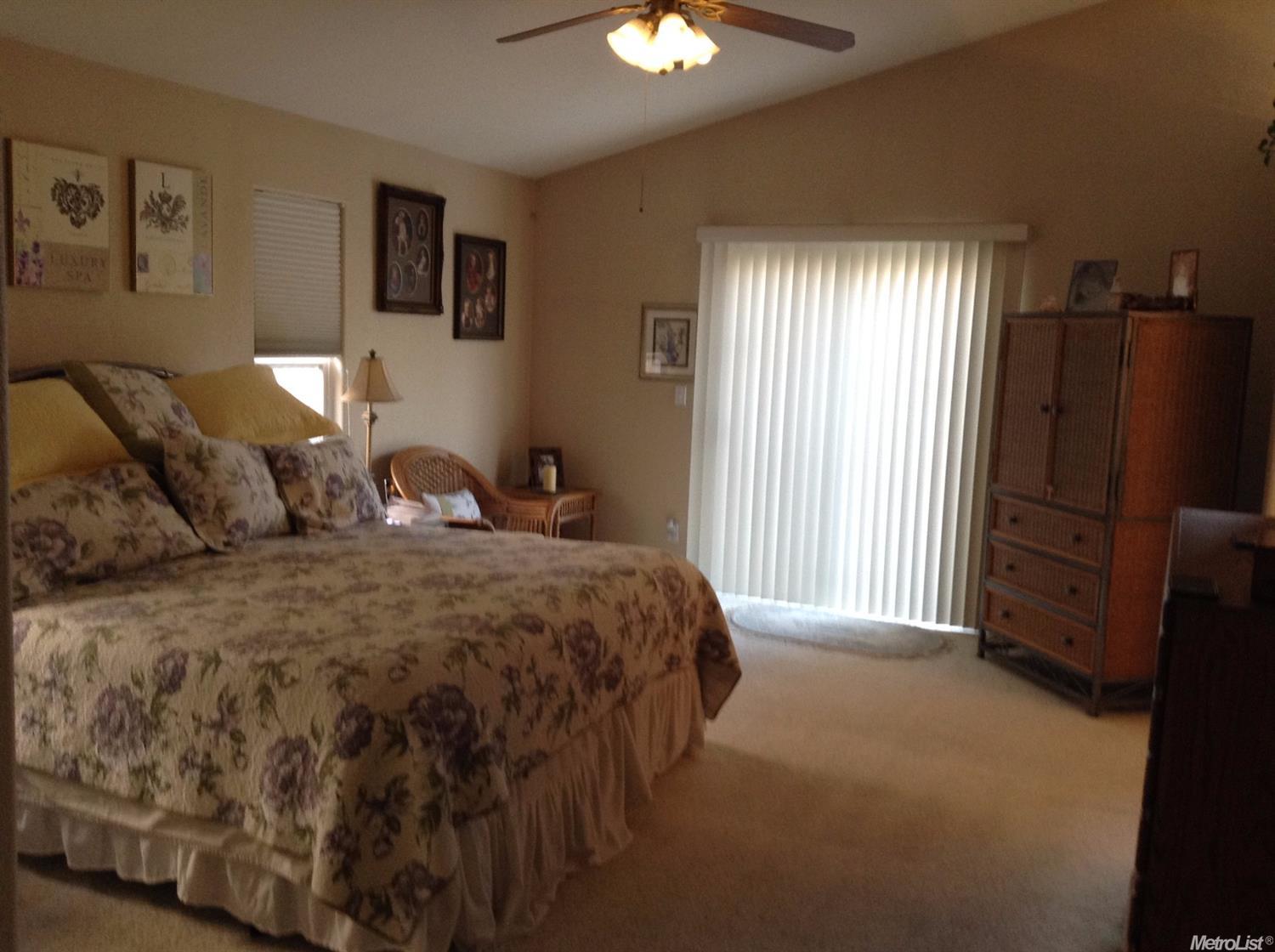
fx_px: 1214
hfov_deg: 55.4
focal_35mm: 33
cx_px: 638
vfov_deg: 42.8
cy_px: 476
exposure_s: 1/25
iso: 80
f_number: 2.4
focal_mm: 3.3
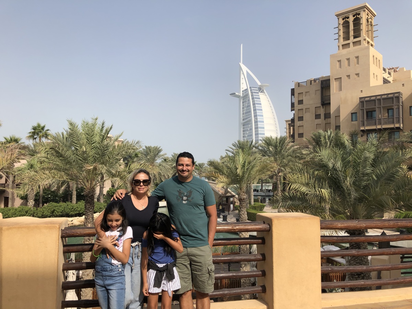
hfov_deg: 63.4
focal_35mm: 28
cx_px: 206
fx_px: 333
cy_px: 154
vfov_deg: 49.7
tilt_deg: +2.6
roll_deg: +0.4
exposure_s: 1/2315
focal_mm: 4
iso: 20
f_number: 1.8
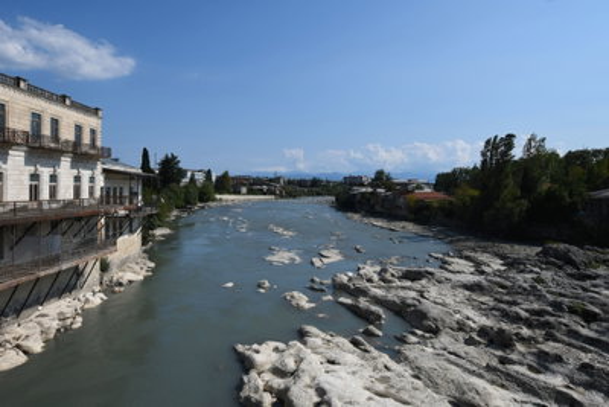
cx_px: 304
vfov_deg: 51.3
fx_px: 423
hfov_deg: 71.5
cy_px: 204
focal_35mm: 25
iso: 100
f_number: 8
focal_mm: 17
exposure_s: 1/640
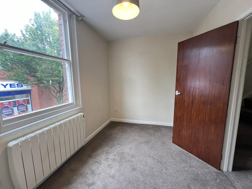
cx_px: 126
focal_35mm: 13
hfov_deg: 106.2
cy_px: 94
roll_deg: +0.4
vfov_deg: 89.9
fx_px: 95
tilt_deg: -7.2
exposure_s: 1/99
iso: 200
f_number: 1.8
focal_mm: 1.57
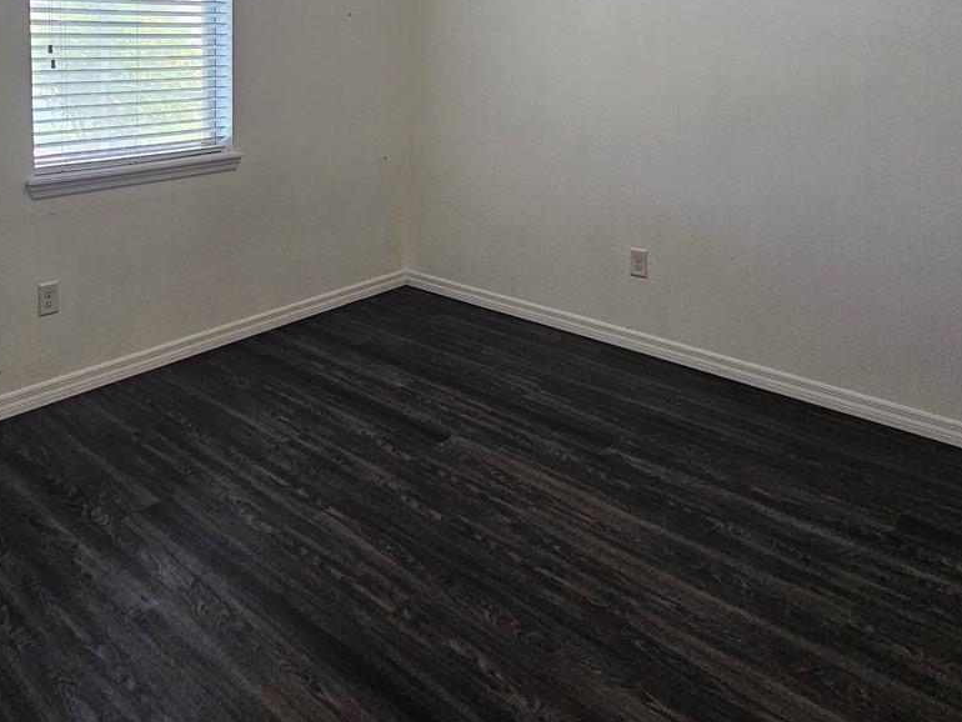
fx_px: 751
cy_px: 115
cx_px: 341
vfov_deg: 47.7
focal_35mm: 27
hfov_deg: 64.0
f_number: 2.2
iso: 320
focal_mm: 2.2
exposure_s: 1/77.4
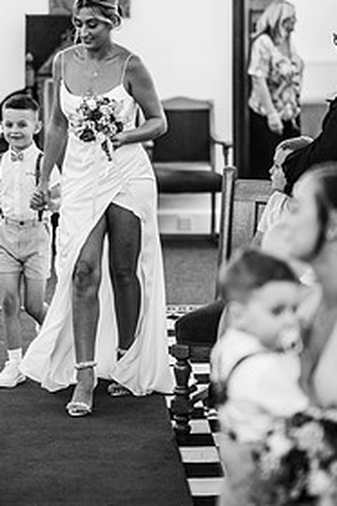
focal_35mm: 137
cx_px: 88
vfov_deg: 14.9
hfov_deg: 10.0
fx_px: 1924
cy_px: 174
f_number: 1.8
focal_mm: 85
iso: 900
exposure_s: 1/200
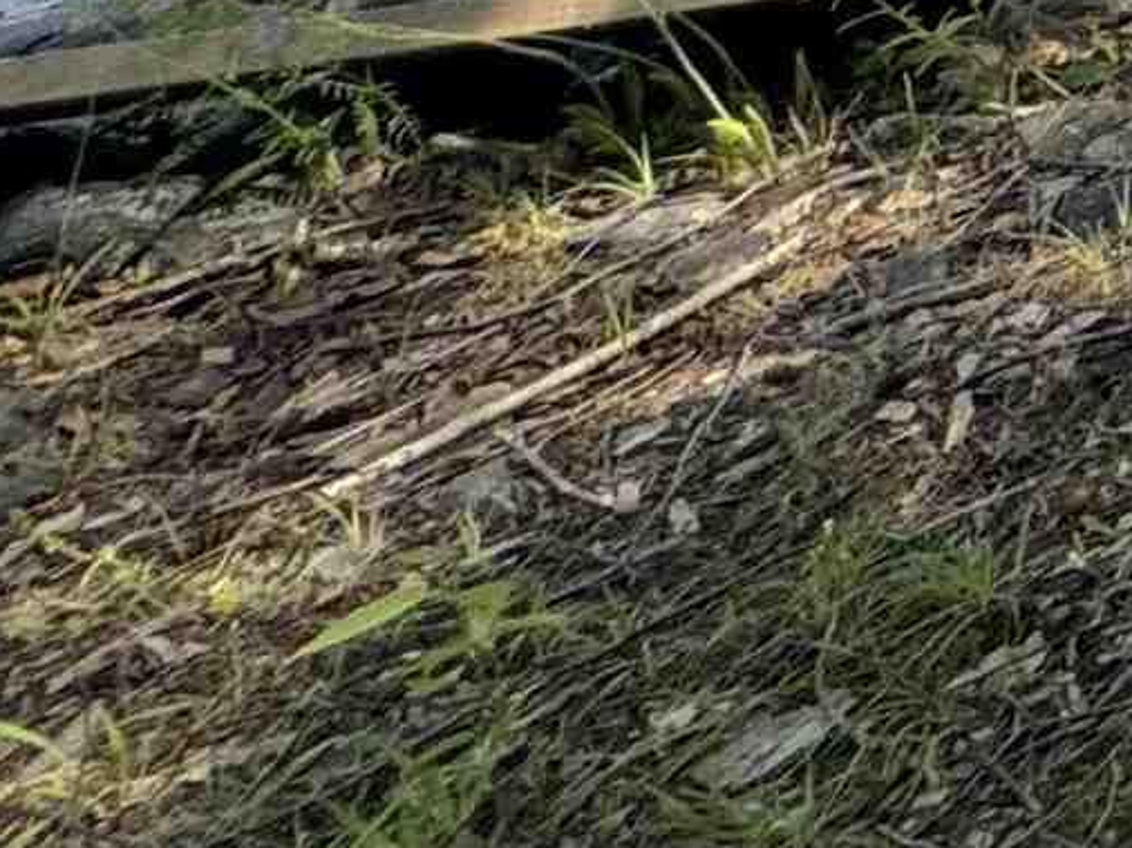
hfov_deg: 12.2
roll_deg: -1.4
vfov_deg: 11.4
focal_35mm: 85
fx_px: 2778
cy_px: -1600
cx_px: 3248
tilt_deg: +3.1
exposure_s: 1/541
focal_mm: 2.22
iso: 40
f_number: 2.2
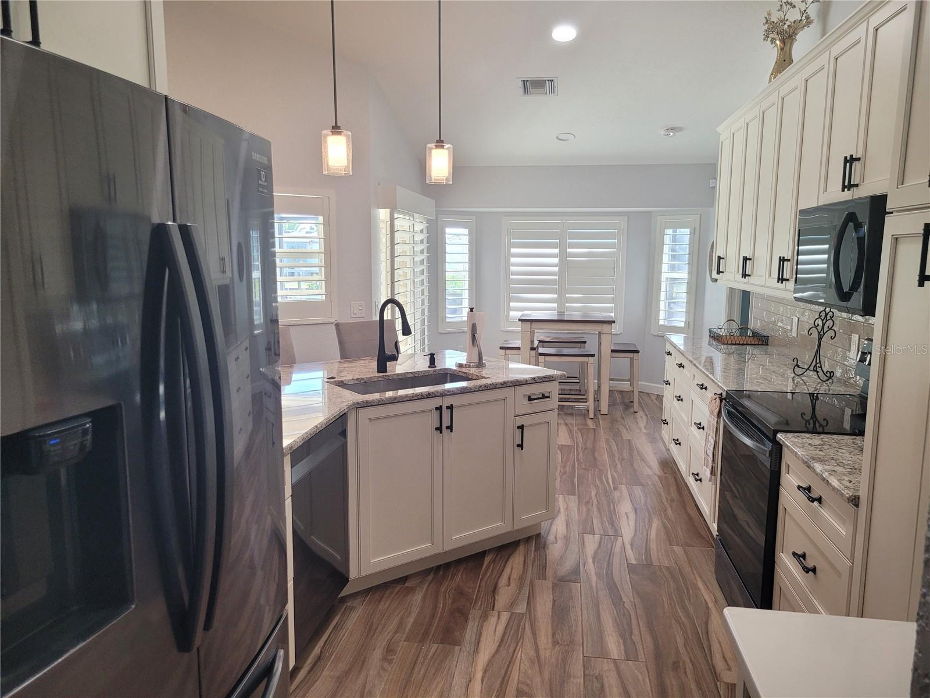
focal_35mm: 26
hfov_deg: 67.3
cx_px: 465
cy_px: 349
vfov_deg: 53.1
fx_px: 699
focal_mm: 5.4
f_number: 1.8
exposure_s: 1/120
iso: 160
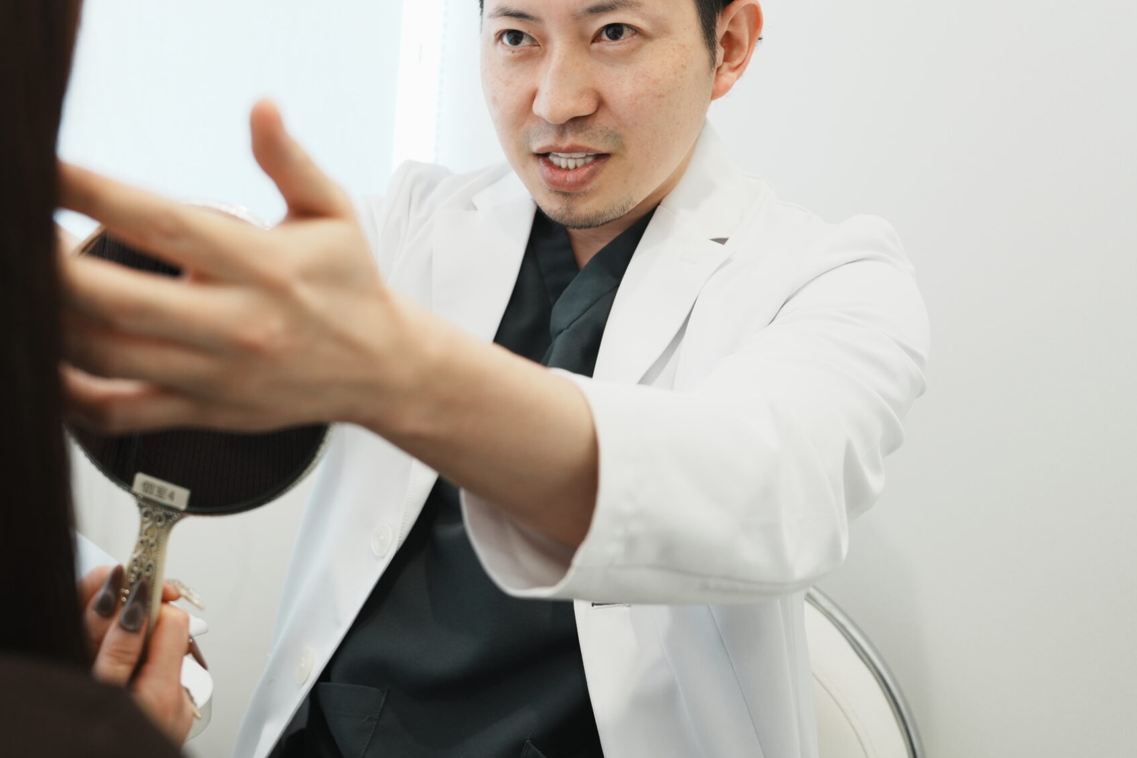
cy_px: 196
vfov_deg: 30.1
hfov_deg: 43.2
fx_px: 1390
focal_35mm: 44
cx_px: 301
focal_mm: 29
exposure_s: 1/250
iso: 500
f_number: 2.8
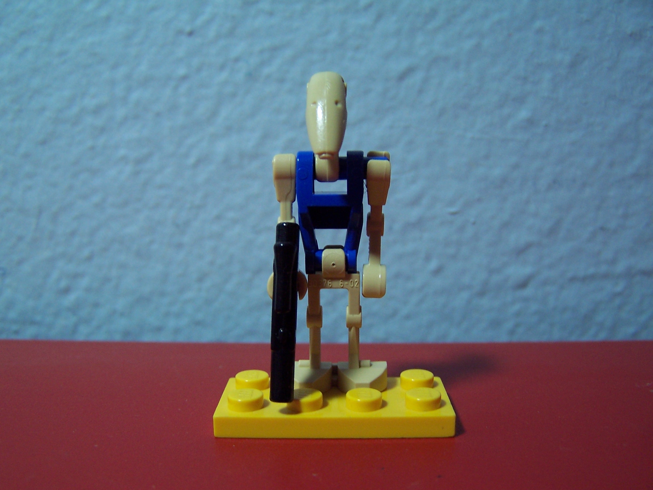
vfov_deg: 37.7
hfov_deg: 49.0
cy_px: 245
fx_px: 717
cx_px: 326
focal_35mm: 38
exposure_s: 1/30
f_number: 2.8
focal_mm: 6.3
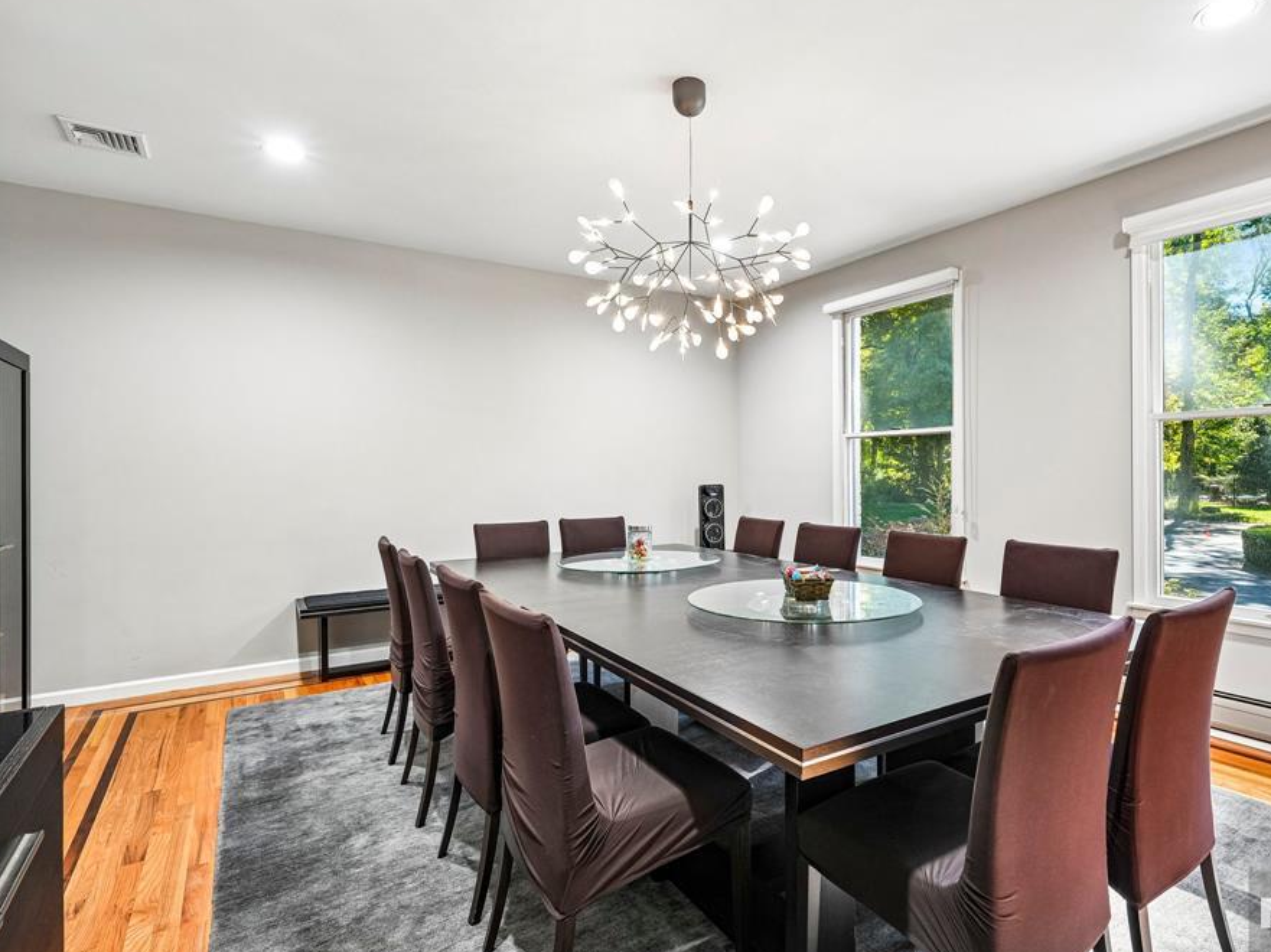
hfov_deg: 84.2
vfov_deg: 68.6
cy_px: 472
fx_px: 697
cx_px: 726
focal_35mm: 19
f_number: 8
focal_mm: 17
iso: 400
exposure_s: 1/6
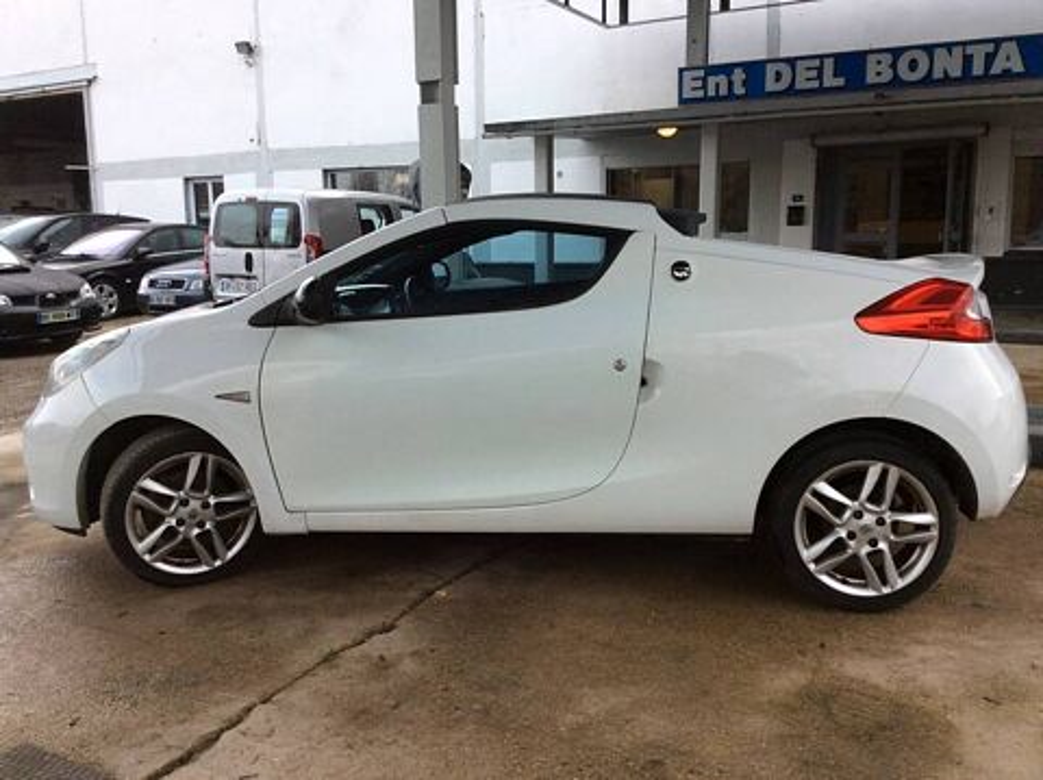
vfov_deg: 44.1
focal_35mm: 32
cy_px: 390
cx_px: 522
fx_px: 963
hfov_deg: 56.9
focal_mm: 3.3
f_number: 2.4
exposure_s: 1/295
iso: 32
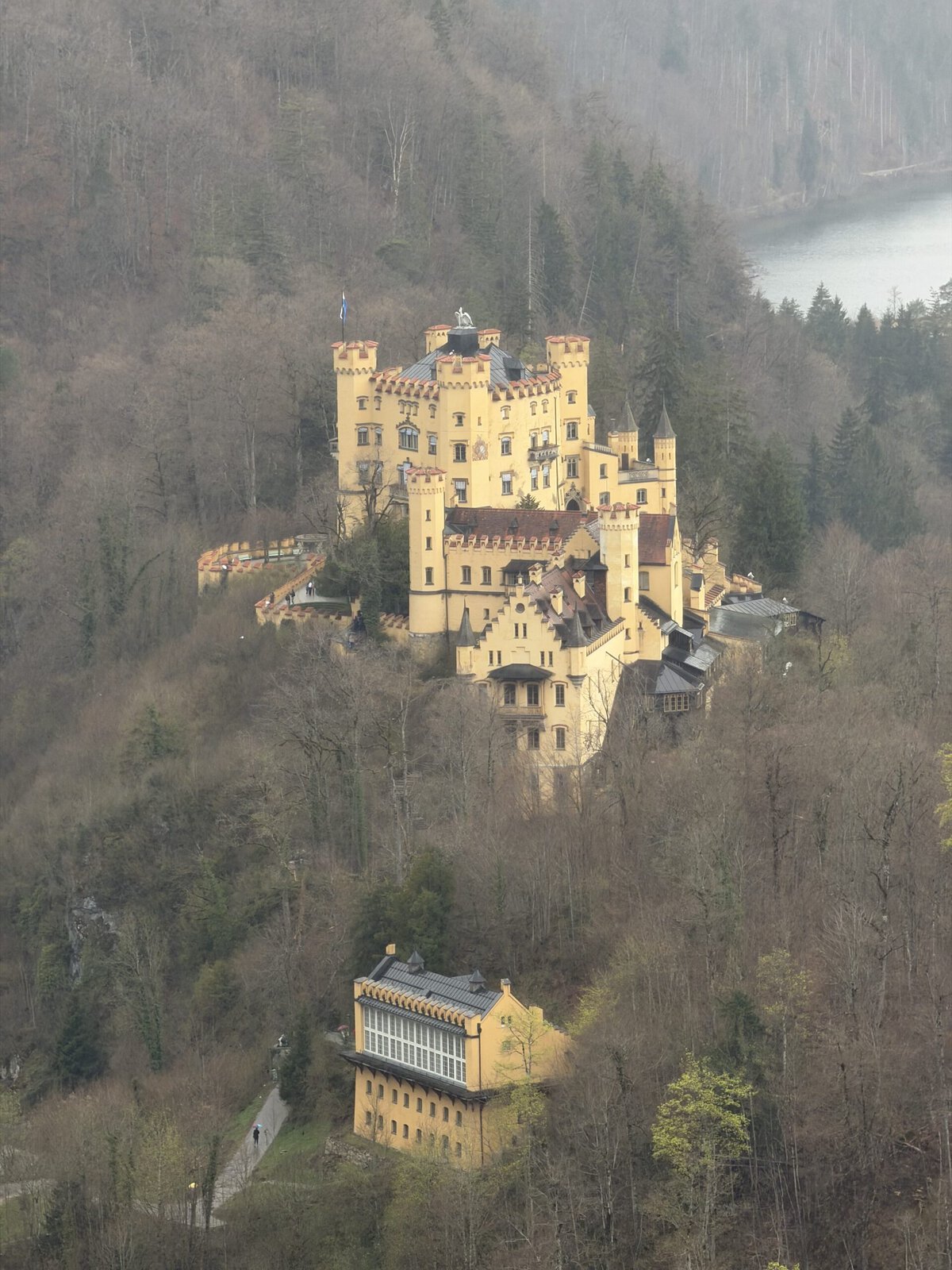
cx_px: 476
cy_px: 635
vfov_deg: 9.9
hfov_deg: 7.4
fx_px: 7334
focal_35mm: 200
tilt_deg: -8.4
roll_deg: +2.0
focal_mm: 16.89
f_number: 2.8
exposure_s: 1/121
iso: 50
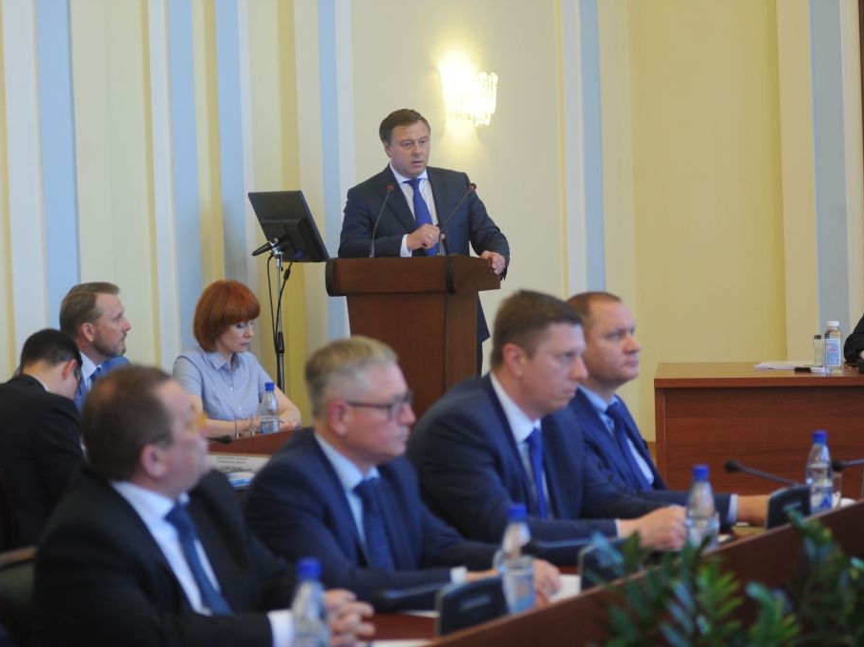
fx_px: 2171
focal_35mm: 87
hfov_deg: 22.5
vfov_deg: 17.0
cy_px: 323
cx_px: 425
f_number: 2.8
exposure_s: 1/200
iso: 1250
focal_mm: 80
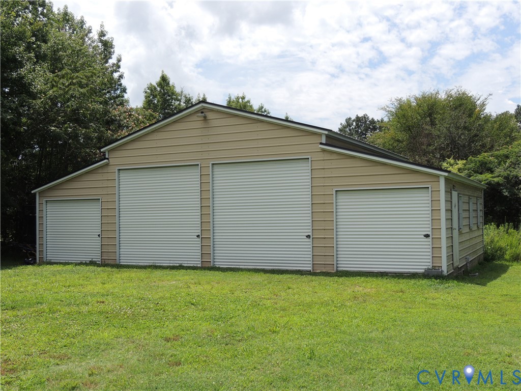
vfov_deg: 36.0
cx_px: 260
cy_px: 196
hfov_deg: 46.8
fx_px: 602
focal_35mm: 40
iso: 100
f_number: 3.3
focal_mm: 7.1
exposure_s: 1/1250
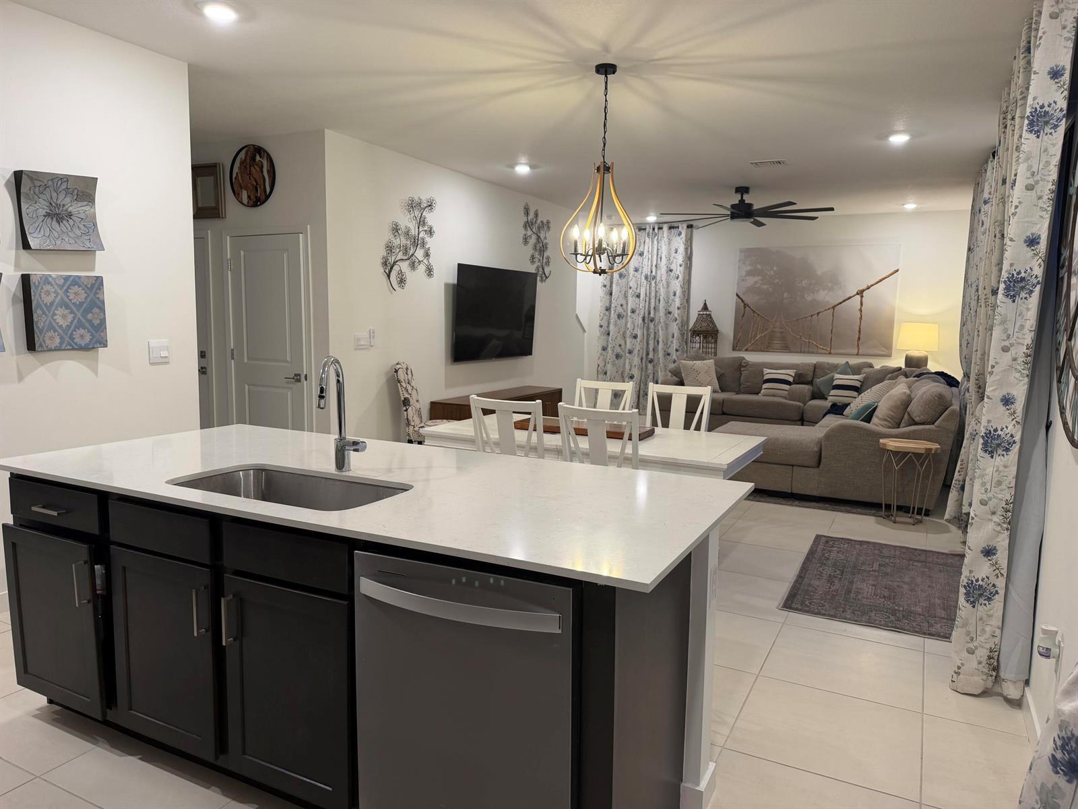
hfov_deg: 71.6
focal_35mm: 24
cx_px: 539
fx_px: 747
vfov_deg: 56.8
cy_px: 404
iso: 125
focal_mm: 6.76
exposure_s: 1/60
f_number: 1.78
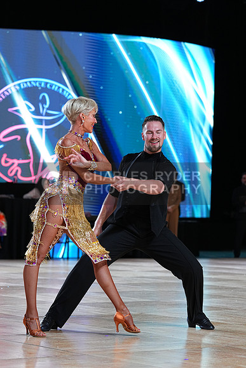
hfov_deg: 11.2
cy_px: 184
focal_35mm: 123
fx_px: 1260
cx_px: 123
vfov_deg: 16.6
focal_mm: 123
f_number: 4
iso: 1250
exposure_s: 1/500
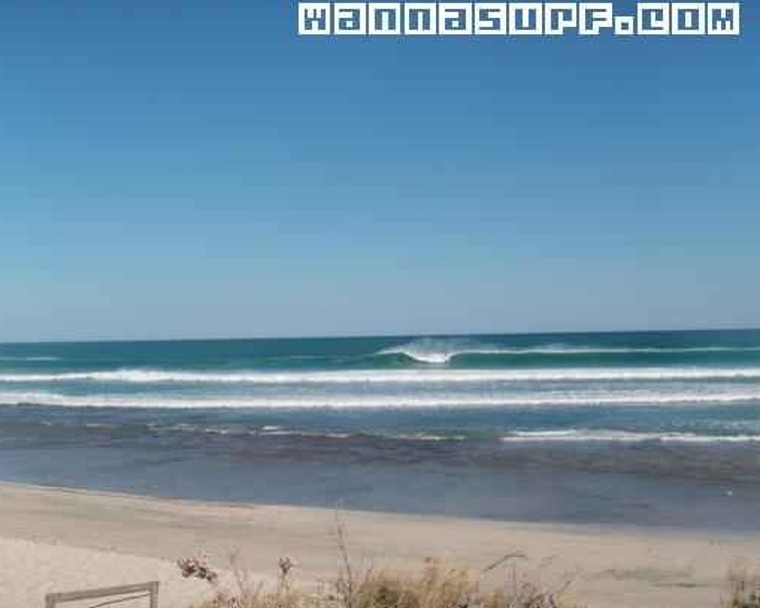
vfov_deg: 37.3
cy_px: 303
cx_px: 353
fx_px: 900
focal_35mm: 40
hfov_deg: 45.8
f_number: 6.3
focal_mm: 6.7
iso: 80
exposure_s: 1/500
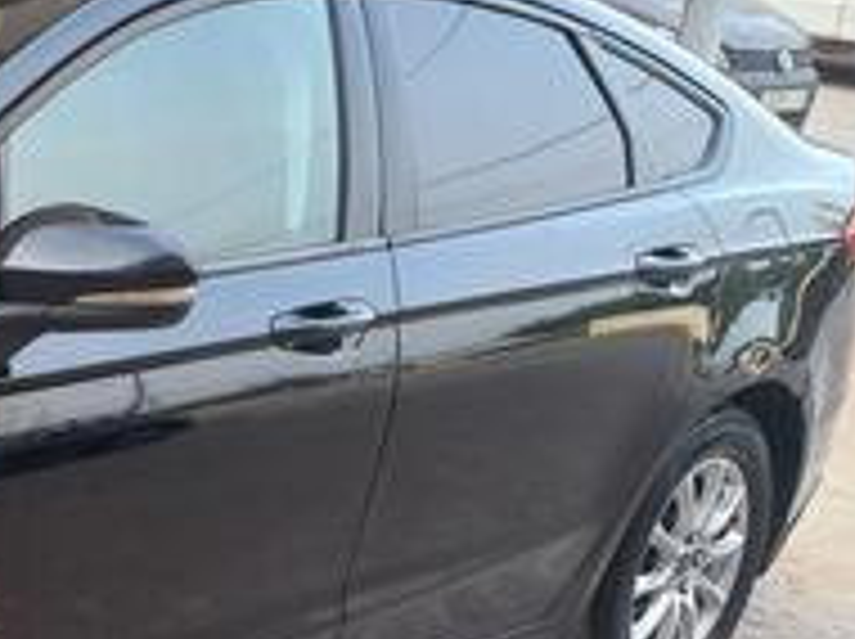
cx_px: -400
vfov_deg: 17.0
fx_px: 2121
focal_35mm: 86
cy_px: 538
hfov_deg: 19.9
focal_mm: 4.65
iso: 64
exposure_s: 1/100
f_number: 1.8
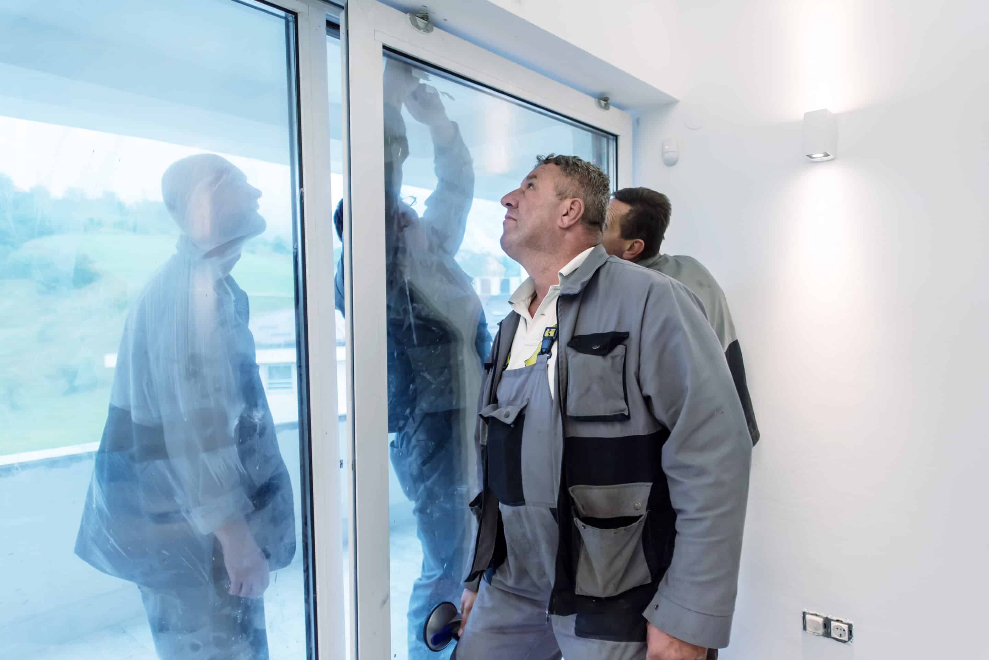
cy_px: 330
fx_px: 659
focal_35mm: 24
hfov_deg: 73.7
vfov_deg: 53.2
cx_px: 494
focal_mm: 24
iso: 640
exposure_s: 1/250
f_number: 2.8
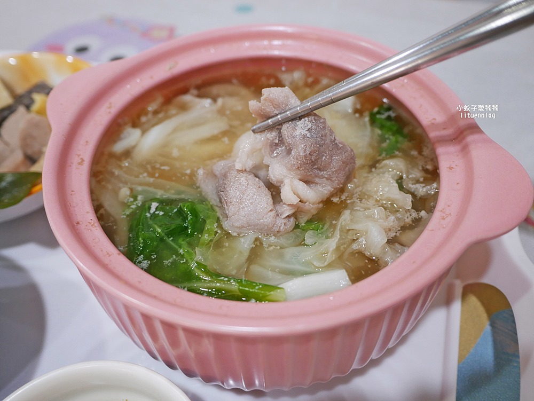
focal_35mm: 28
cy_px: 200
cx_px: 267
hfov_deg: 63.4
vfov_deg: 49.8
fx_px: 432
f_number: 2.5
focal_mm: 14
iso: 640
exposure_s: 1/60
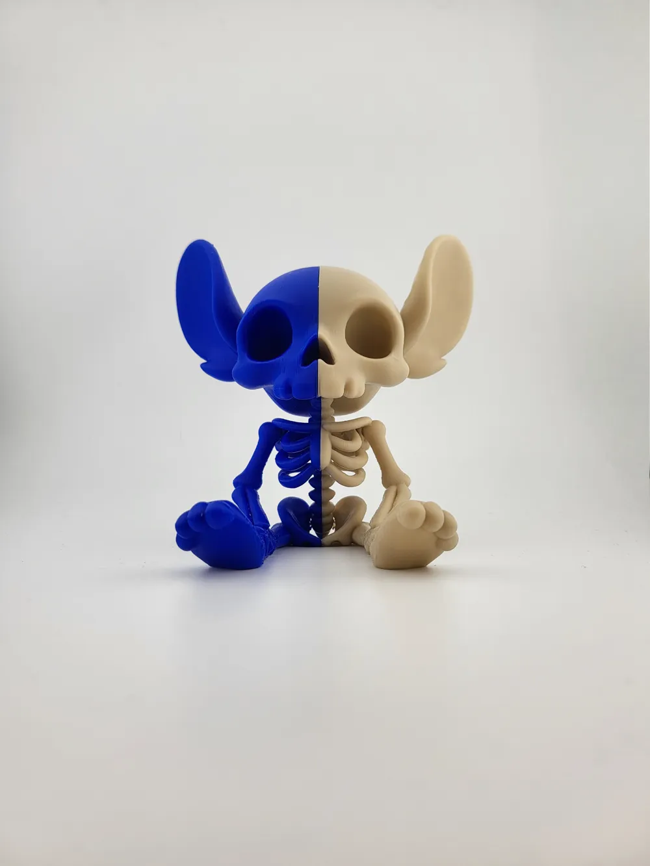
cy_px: 433
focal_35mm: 24
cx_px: 325
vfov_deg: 71.6
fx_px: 601
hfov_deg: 56.8
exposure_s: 1/1429
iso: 40
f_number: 1.8
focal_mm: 5
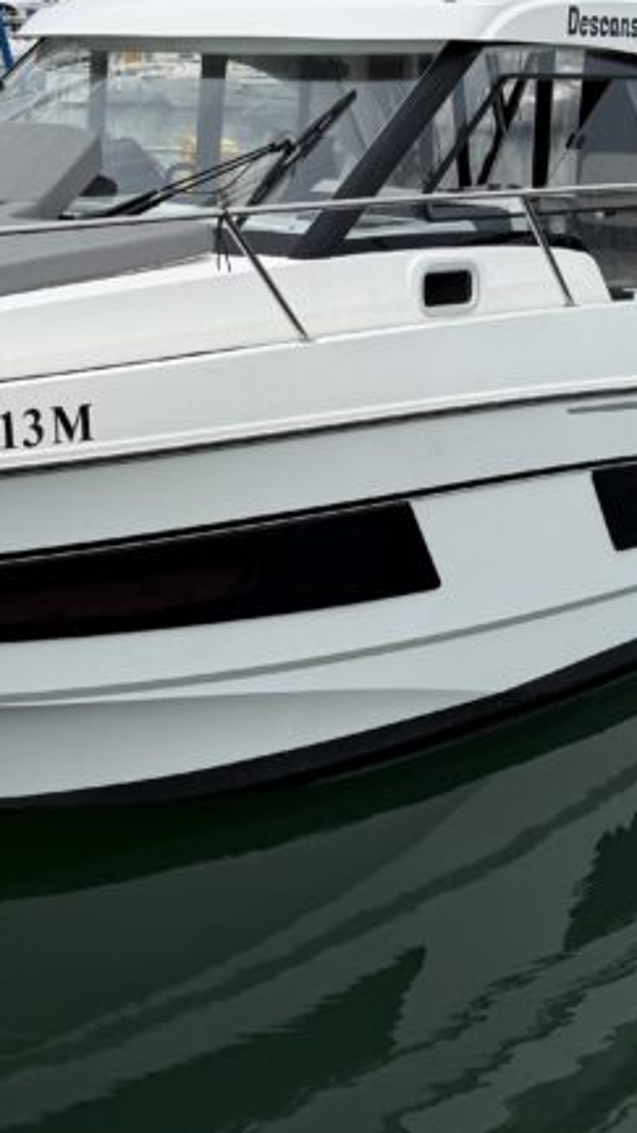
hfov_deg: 19.3
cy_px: 372
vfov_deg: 33.5
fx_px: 1862
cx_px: 163
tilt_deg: -11.9
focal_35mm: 62
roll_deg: +3.1
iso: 80
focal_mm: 6.76
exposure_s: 1/2907
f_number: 1.78
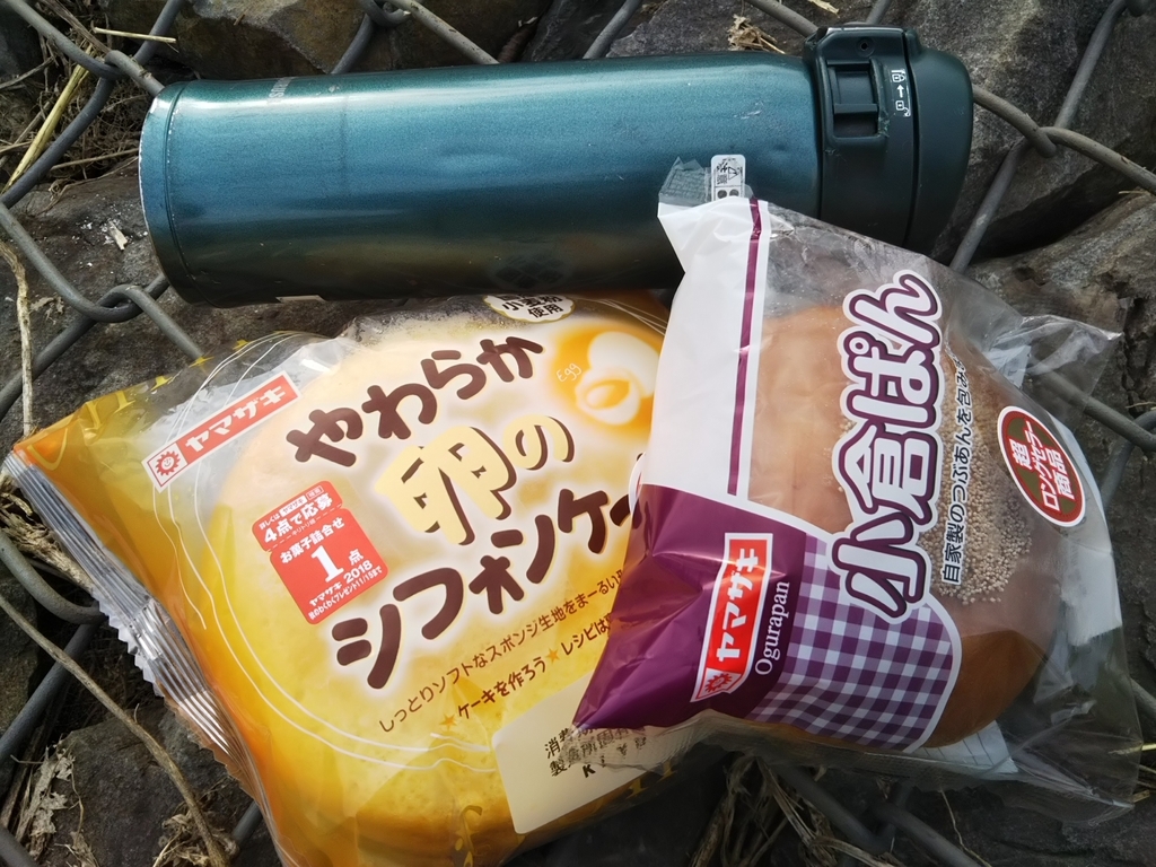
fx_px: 1002
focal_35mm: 30
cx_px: 578
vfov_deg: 46.8
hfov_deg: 60.0
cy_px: 434
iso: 20
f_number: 2.2
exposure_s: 1/536
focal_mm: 4
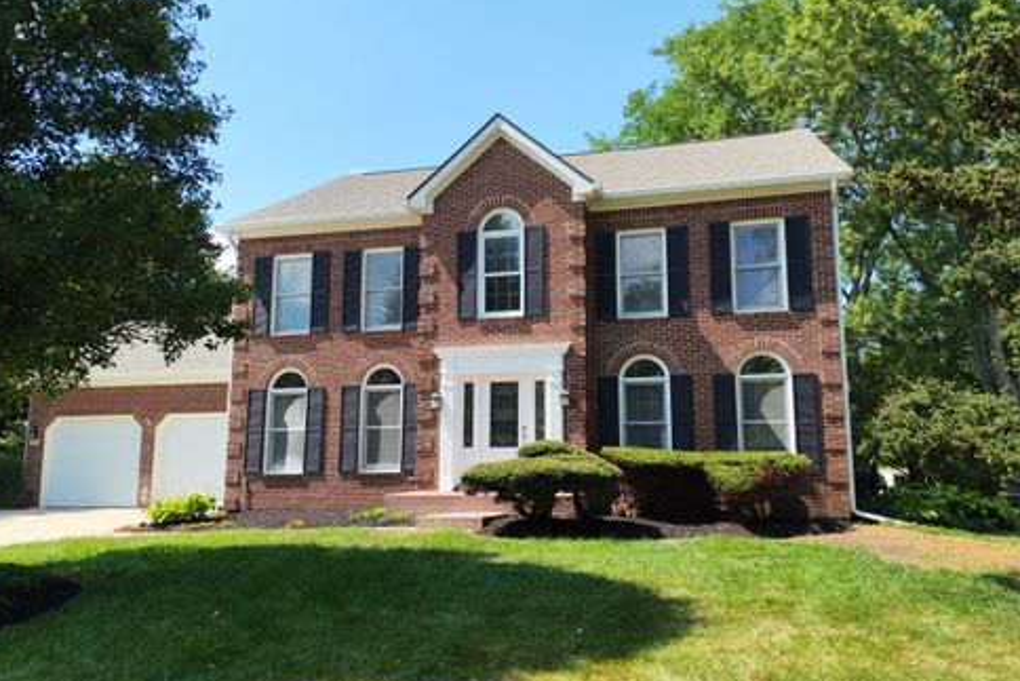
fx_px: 822
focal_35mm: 29
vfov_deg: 45.0
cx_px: 506
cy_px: 349
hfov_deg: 63.6
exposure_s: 1/380
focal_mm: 6.12
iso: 50
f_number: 1.9
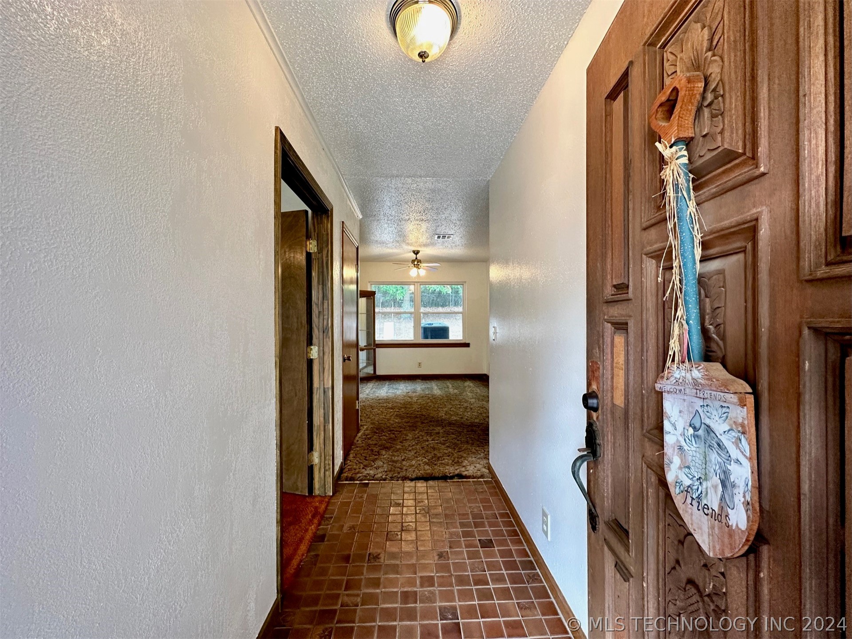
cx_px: 426
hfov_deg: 102.1
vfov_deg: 85.6
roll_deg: +0.0
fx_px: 344
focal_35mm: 14
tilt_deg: -0.5
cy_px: 320
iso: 200
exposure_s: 1/120
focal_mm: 2.22
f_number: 2.2
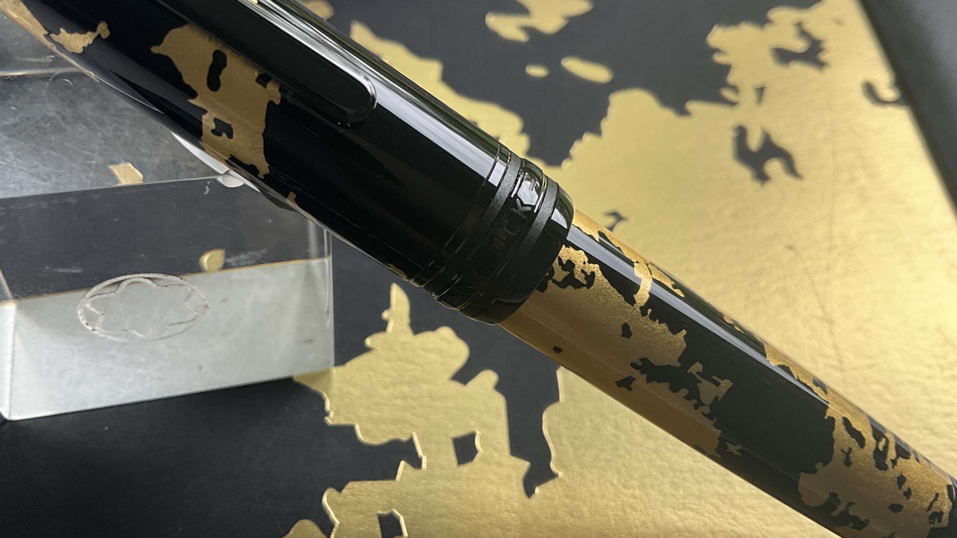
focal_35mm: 32
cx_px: 482
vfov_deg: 36.7
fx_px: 812
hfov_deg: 61.0
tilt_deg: -52.5
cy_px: 246
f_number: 1.8
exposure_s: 1/122
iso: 25
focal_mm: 3
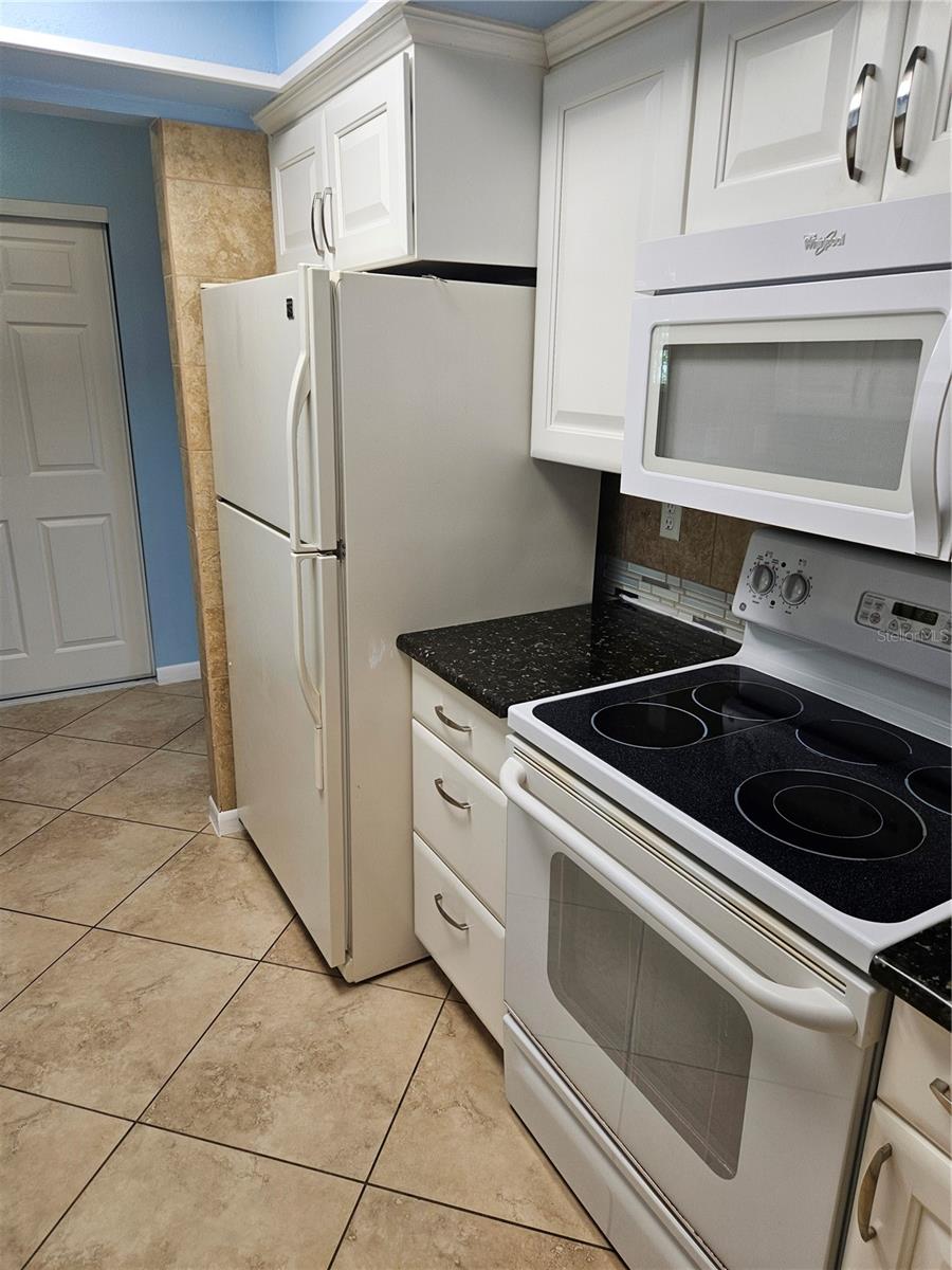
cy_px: 635
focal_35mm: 23
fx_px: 843
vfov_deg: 73.9
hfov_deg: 58.9
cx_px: 476
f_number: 1.8
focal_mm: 5.4
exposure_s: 1/120
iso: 64
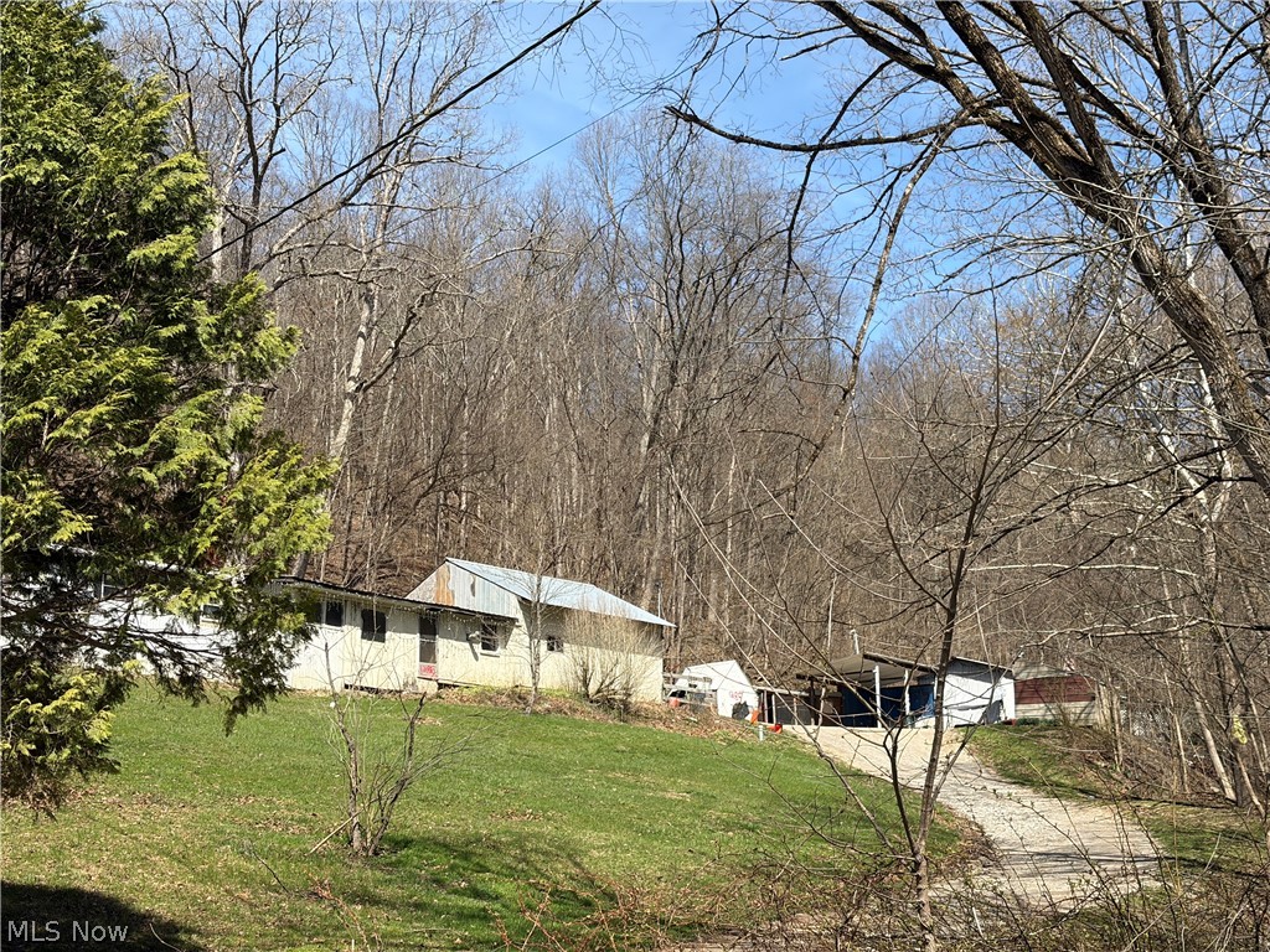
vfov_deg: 28.0
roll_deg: +0.7
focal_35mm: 52
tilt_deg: +13.8
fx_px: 1908
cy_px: 476
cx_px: 635
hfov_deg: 36.8
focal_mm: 5.96
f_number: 1.6
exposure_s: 1/1957
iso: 32
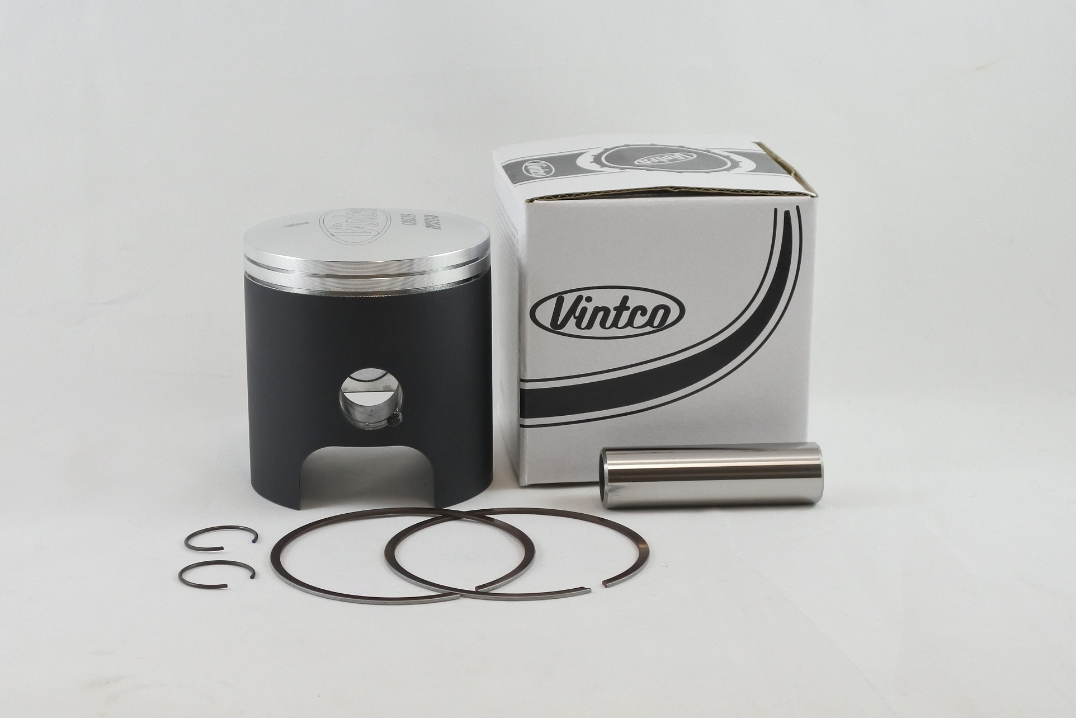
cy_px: 359
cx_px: 538
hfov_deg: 43.6
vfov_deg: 29.9
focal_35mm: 45
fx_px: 1345
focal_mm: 16.8
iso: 400
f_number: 4.5
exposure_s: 1/160
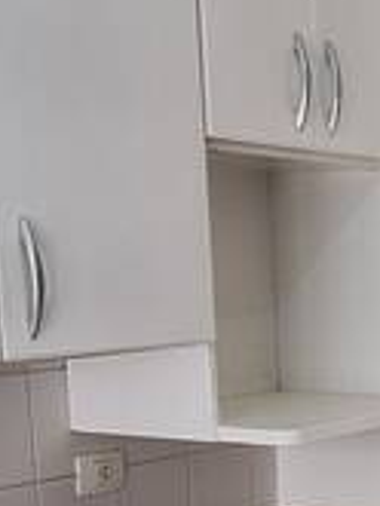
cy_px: 527
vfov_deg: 22.0
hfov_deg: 15.4
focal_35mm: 85
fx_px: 1243
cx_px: 650
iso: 64
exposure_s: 1/60
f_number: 2.2
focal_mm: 1.74
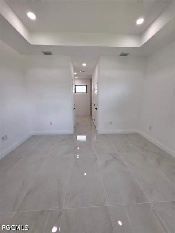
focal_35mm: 13
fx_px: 88
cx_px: 88
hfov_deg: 89.9
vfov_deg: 106.2
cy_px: 116
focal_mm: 2.2
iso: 32
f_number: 1.9
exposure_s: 1/120
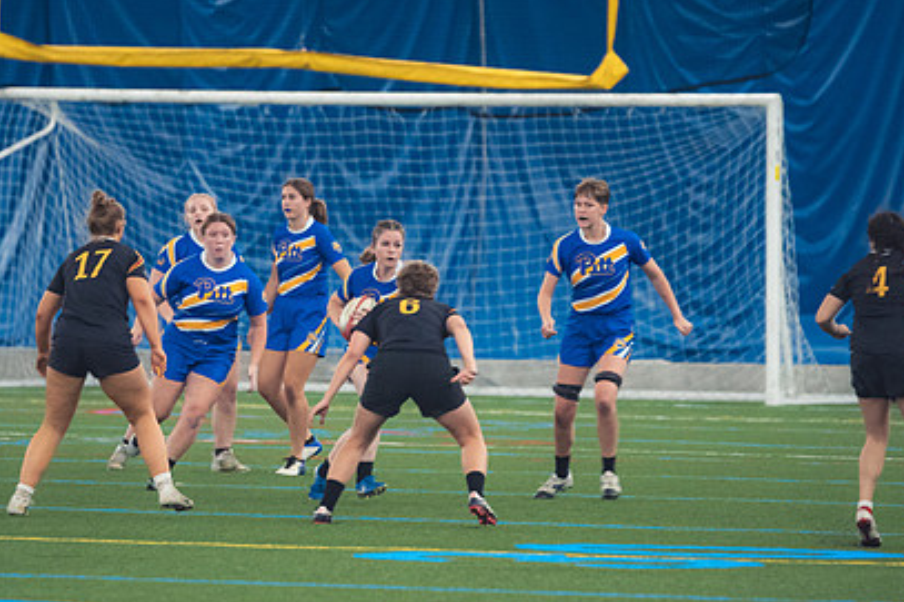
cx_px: 355
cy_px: 340
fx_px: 10743
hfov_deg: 4.8
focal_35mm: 428
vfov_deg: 3.2
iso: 3600
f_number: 2.8
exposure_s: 1/320
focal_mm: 200
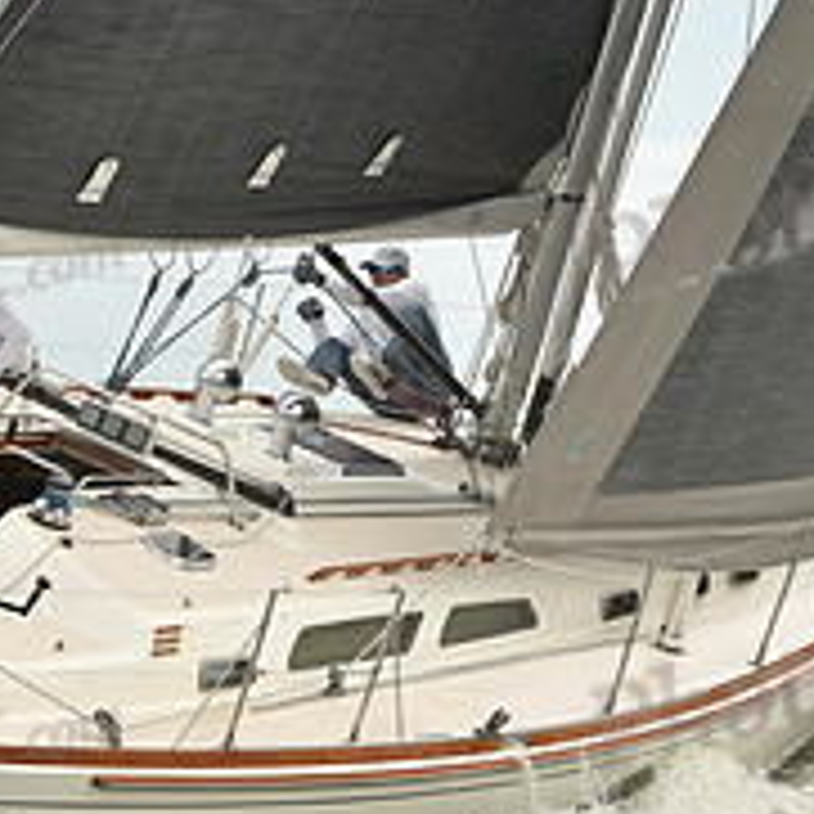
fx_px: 6651
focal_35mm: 250
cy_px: 488
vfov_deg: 7.0
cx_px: 360
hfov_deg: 7.0
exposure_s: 1/800
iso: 250
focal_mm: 92
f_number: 8
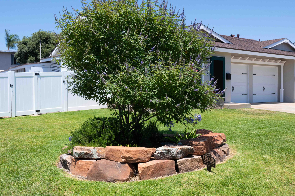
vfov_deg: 36.8
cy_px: 98
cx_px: 148
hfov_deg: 53.1
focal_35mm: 36
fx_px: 295
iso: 400
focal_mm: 24
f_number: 8
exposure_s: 1/640
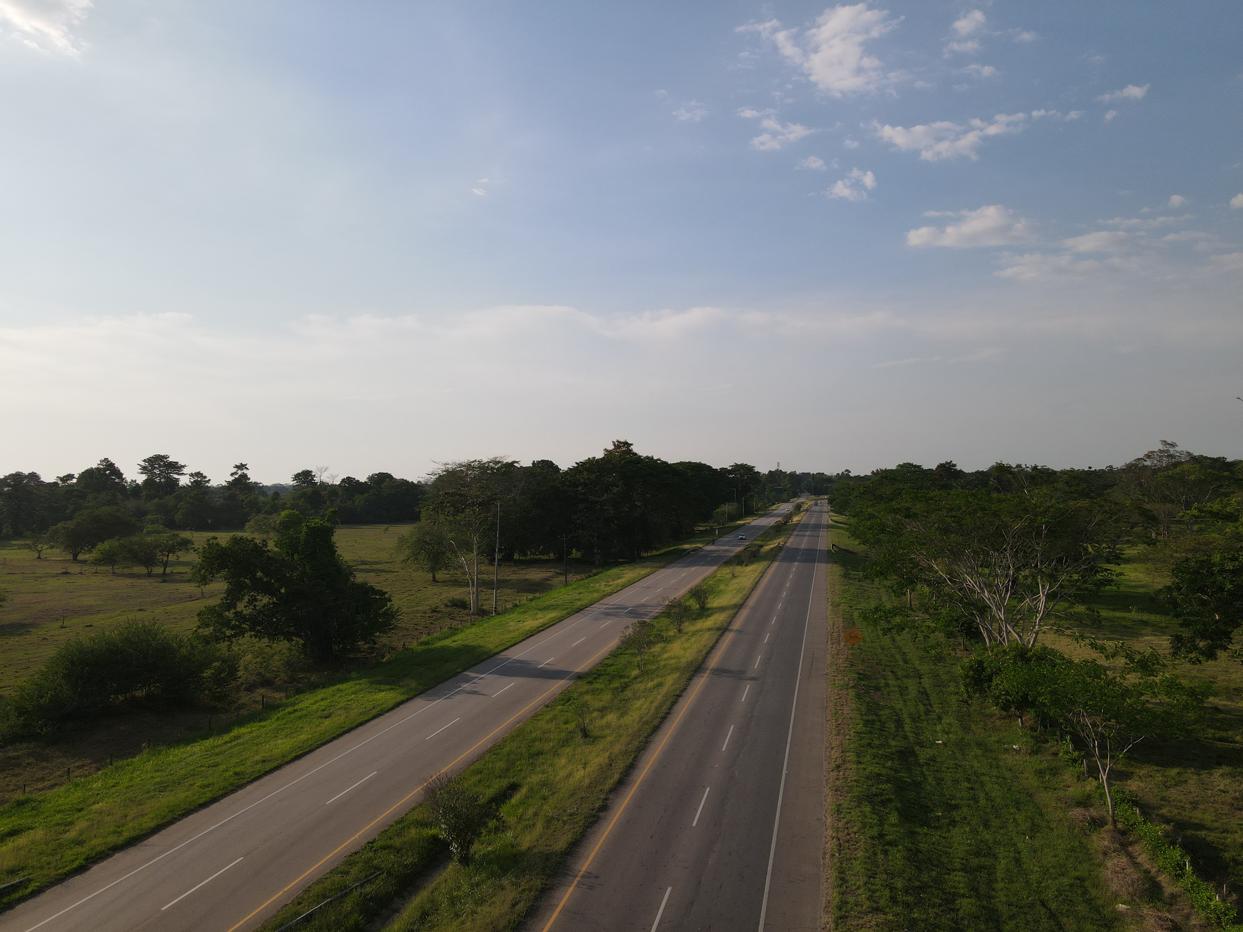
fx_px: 862
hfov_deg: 71.6
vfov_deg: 56.8
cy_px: 466
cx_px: 622
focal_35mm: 24
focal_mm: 4.5
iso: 100
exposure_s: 1/80
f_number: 2.8
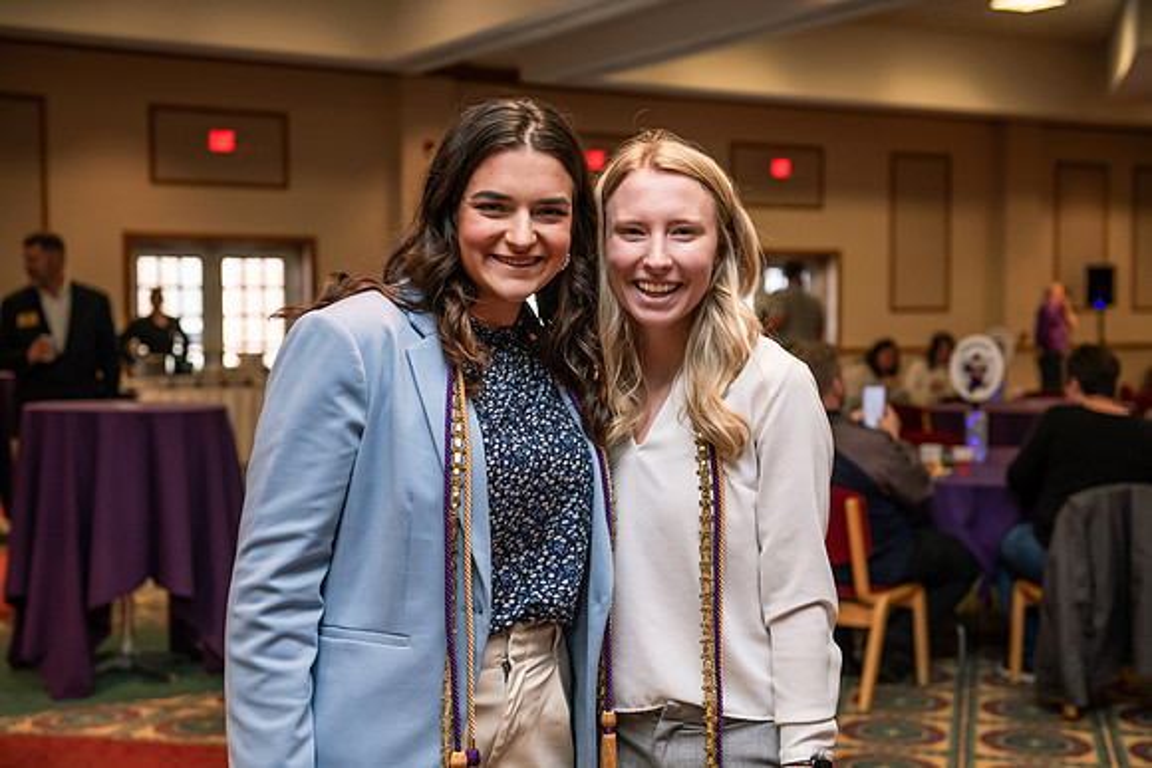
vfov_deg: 26.0
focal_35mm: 52
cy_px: 384
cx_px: 576
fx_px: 1664
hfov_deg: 38.2
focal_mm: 52
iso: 1000
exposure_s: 1/160
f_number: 3.5
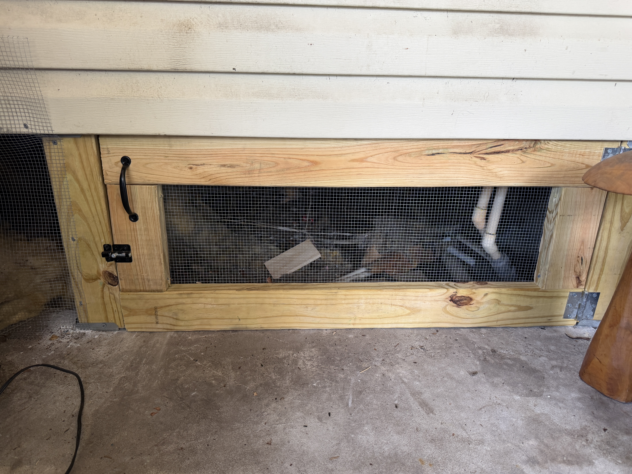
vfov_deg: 56.8
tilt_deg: -21.8
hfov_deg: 71.6
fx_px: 438
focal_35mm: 24
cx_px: 316
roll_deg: -1.2
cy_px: 237
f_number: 1.78
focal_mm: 6.76
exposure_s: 1/121
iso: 100
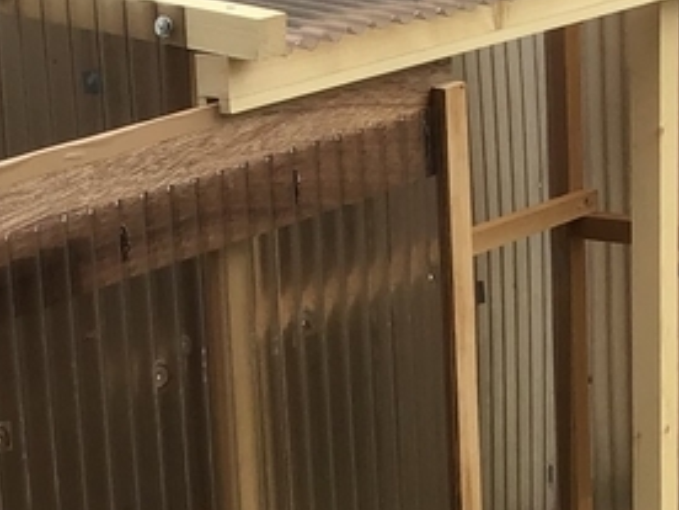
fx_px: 2648
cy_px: 468
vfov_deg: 10.9
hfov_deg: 14.6
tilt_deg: -18.0
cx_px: 248
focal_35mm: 135
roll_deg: +3.7
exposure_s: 1/272
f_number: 2.4
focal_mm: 3.3
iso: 25
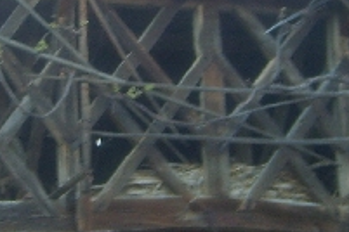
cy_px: 68
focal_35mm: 145
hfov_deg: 14.1
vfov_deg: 9.5
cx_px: 75
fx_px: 1406
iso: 50
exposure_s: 1/45
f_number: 2.8
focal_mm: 5.8
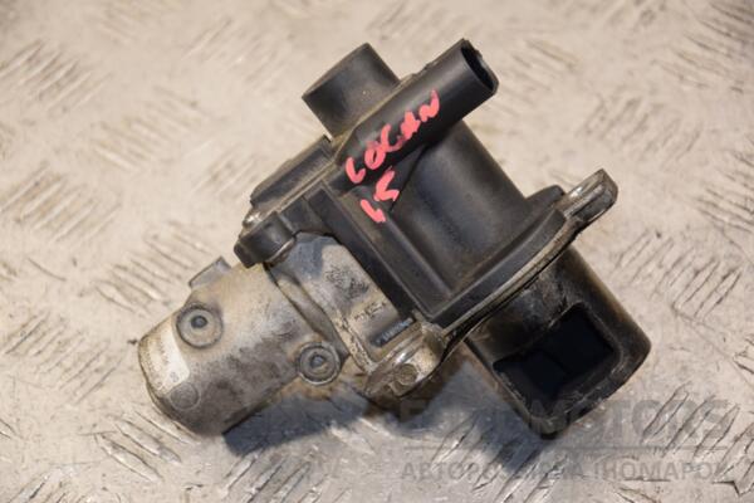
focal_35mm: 128
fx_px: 2670
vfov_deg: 10.8
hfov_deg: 16.1
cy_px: 252
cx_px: 377
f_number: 5.6
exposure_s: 1/100
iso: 800
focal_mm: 85
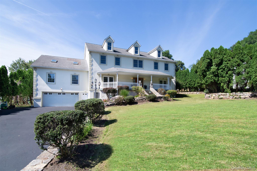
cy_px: 86
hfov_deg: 95.0
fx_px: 118
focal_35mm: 16
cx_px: 128
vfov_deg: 72.0
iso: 500
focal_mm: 11
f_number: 14
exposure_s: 1/320
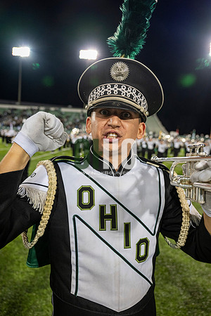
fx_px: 229
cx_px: 106
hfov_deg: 49.6
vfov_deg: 69.4
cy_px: 158
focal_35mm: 26
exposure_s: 1/500
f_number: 3.2
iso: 1250
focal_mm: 26
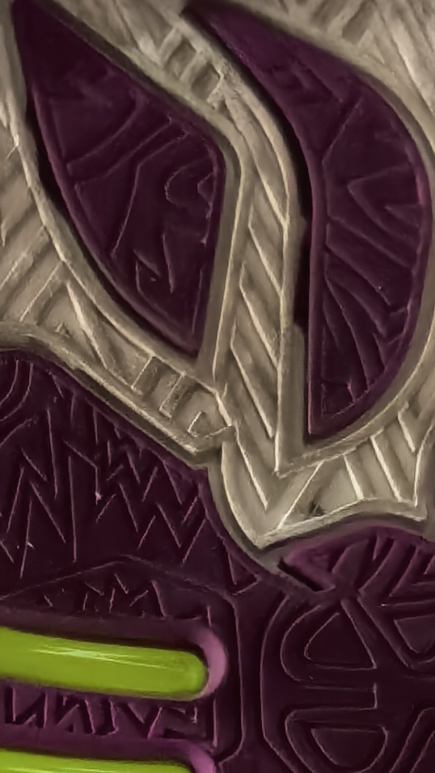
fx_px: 2296
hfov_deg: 10.8
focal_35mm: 112
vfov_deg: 17.9
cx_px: 95
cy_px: 1007
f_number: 1.6
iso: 2000
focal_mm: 8.5
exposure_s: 1/50
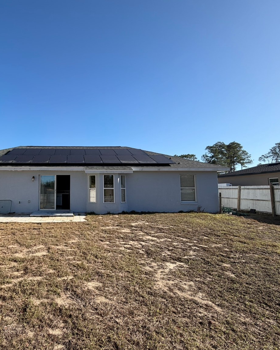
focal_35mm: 19
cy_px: 172
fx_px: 197
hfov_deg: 67.1
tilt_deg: +5.4
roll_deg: +0.1
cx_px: 75
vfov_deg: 83.3
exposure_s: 1/770
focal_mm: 2.22
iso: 32
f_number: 2.2
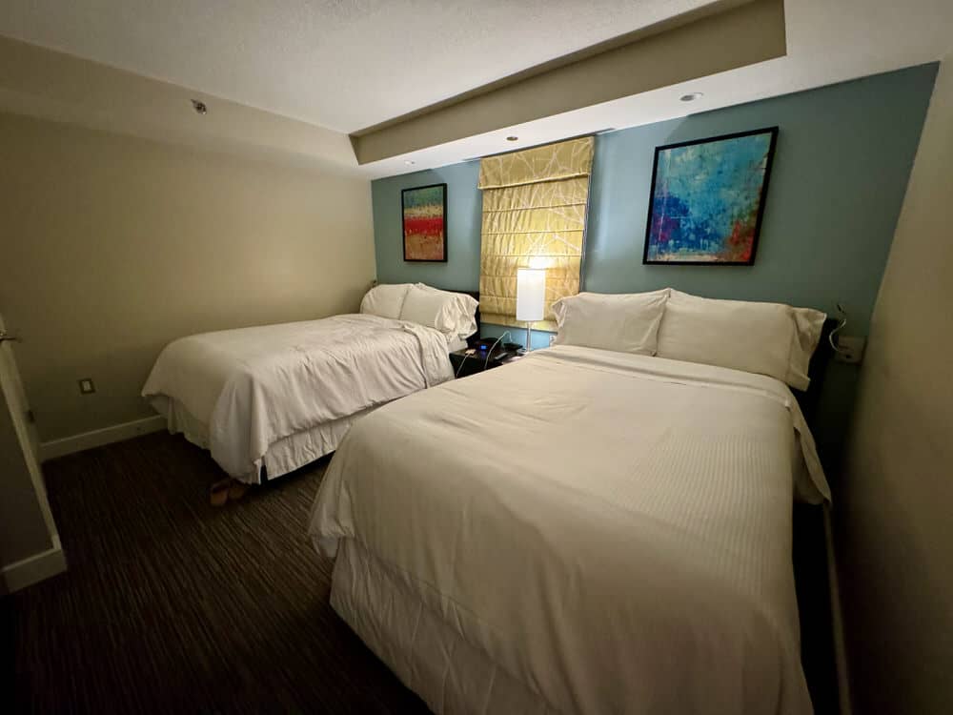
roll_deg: -0.6
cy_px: 358
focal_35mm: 14
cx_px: 476
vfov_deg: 85.7
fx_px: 385
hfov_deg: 102.1
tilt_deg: -14.4
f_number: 2.2
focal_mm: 2.22
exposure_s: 1/60
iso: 800
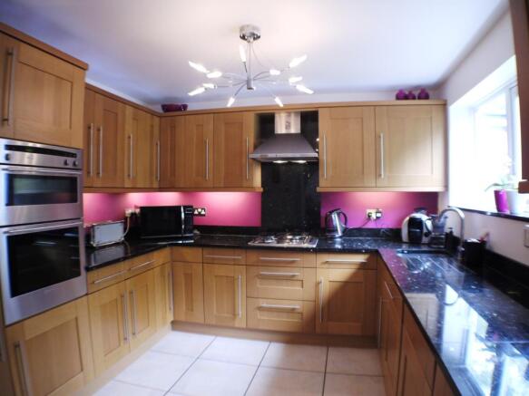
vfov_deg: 49.7
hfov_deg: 63.5
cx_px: 264
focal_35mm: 28
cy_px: 198
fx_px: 428
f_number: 3.5
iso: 400
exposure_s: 1/40
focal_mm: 14
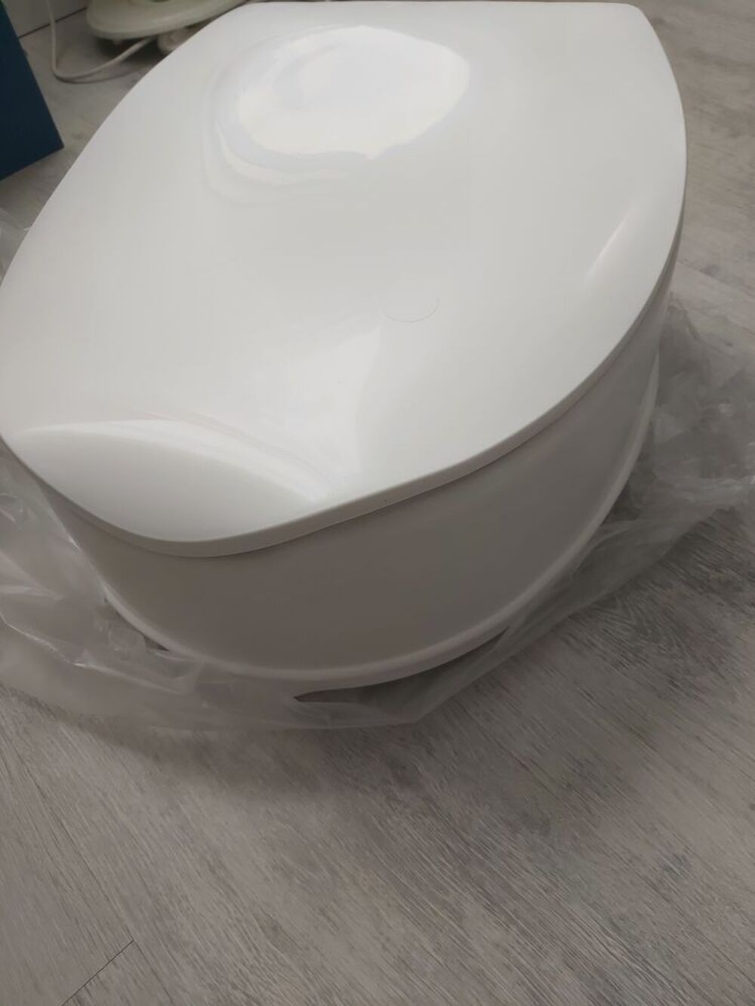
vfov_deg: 67.3
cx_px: 378
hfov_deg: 53.1
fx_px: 756
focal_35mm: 26
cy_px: 503
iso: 64
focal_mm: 3.92
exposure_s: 1/278
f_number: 1.7
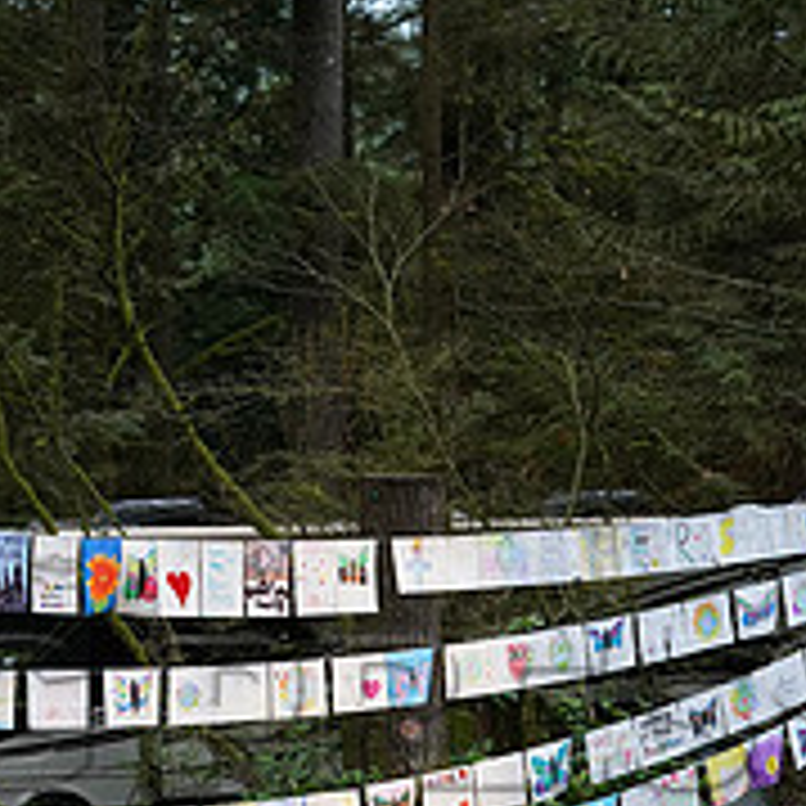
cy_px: 669
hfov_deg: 12.4
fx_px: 3635
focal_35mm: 138
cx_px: -153
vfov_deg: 12.6
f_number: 4.5
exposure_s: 1/320
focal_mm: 50
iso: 2000
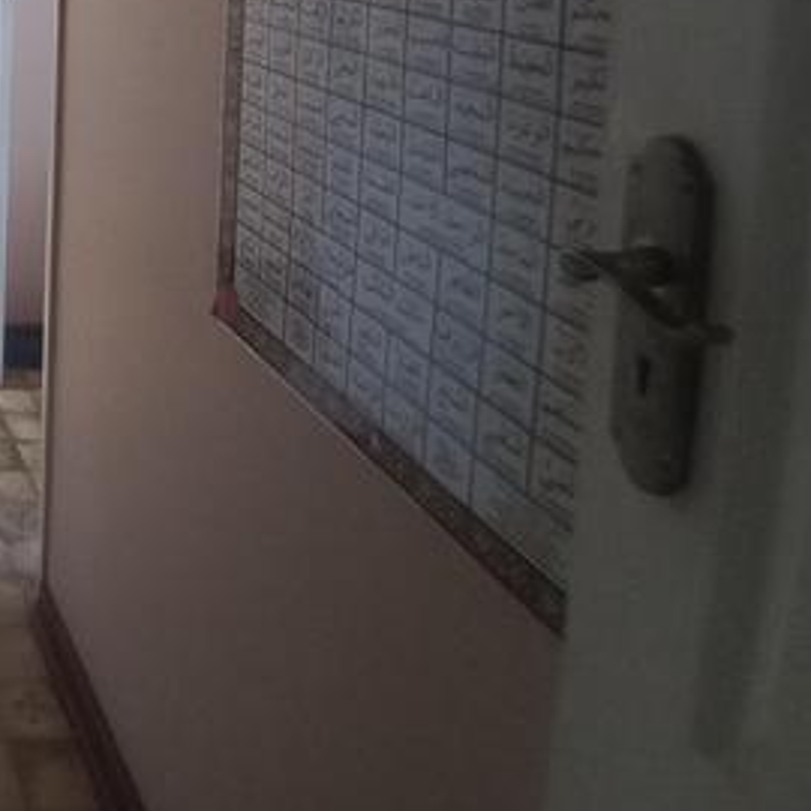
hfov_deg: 34.4
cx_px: -243
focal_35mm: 34
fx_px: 901
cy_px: -57
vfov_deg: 40.3
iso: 200
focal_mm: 1.42
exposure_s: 1/20
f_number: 2.2
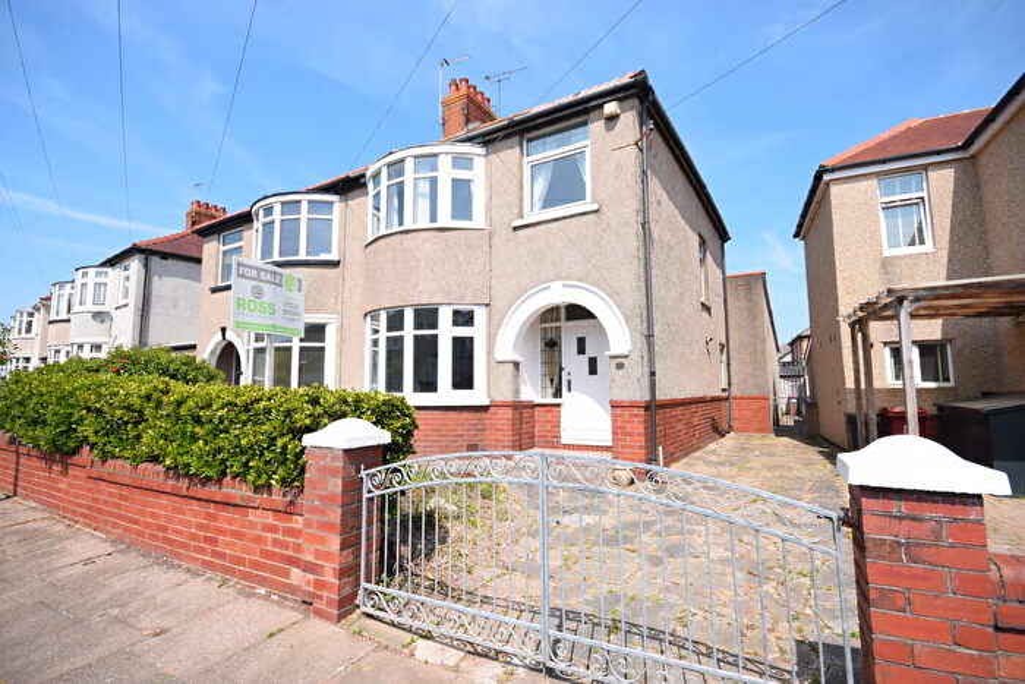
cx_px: 512
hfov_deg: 92.4
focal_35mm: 17
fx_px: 491
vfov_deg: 69.7
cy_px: 342
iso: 200
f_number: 10
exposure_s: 1/400
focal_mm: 11.5
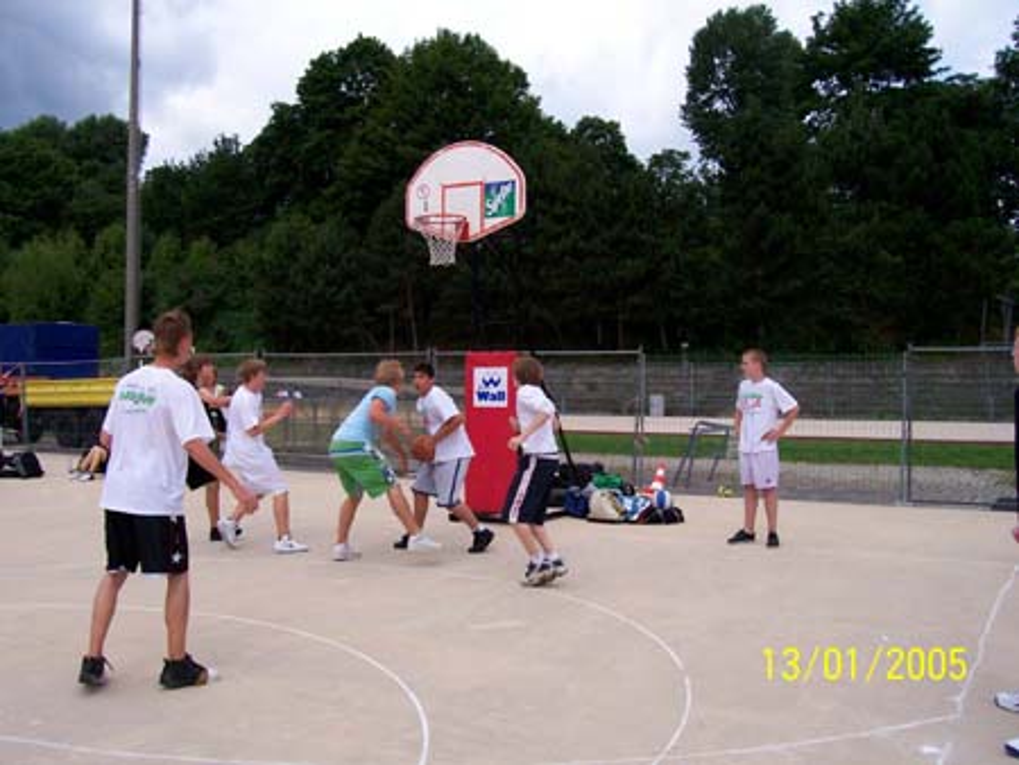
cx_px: 510
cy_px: 382
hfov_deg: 53.9
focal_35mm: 34
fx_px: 1001
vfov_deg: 41.8
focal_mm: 5.6
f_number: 5.1
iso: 80
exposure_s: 1/360
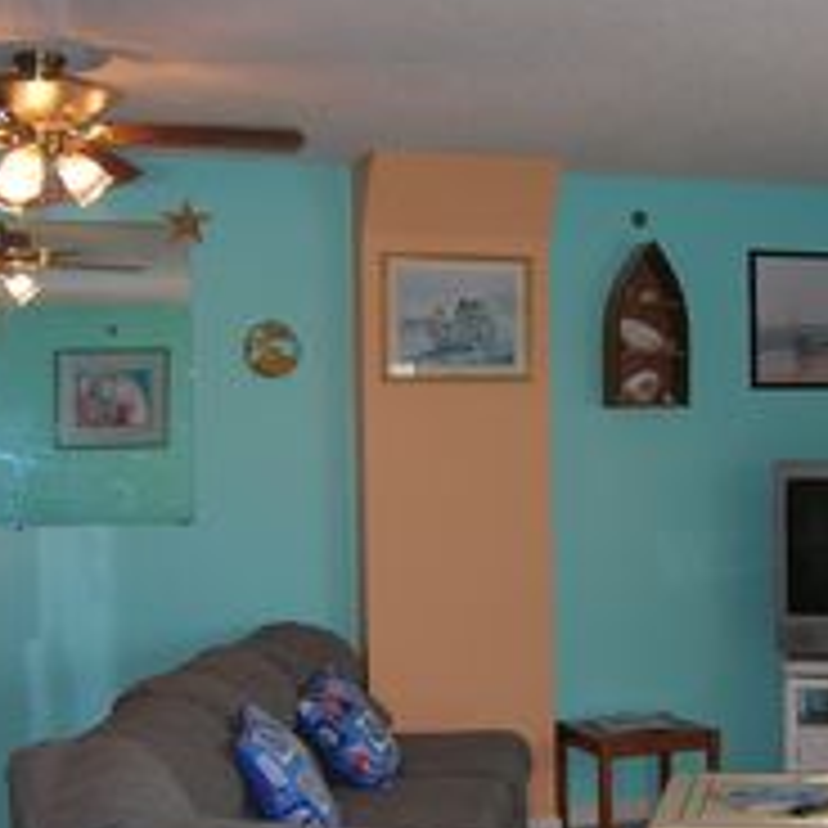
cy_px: 504
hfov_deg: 28.2
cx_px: 621
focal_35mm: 60
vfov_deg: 28.5
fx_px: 1624
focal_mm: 5.7
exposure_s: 1/60.1
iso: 69
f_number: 2.9
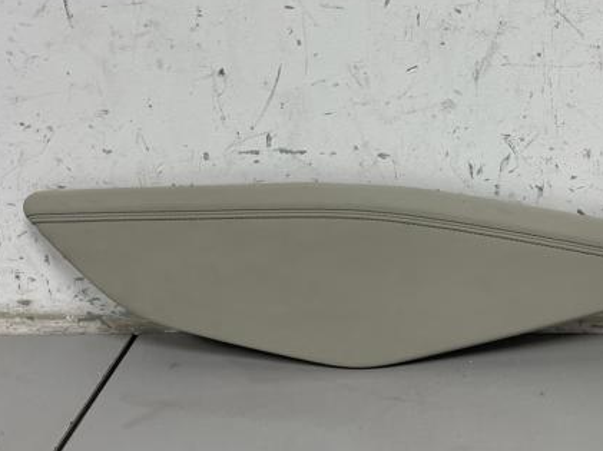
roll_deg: +1.0
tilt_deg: -19.2
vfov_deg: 37.2
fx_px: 661
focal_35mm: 38
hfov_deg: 48.1
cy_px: 142
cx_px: 405
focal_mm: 5.1
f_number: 1.6
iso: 50
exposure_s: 1/100
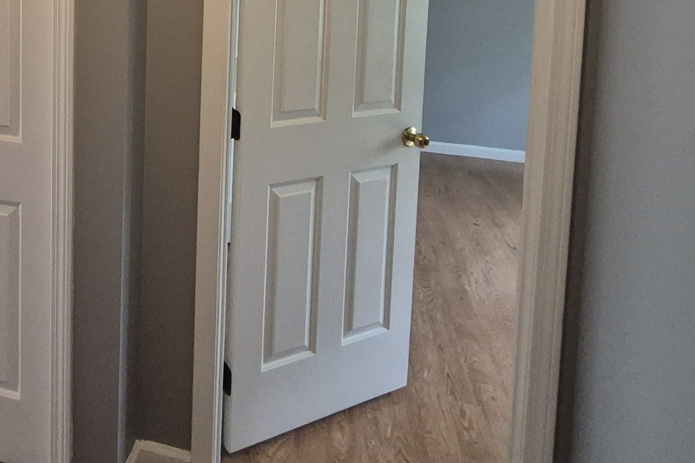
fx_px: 598
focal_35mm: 31
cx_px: 117
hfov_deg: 55.1
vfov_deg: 37.2
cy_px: -15
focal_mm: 1.74
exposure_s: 1/60
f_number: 2.2
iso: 640
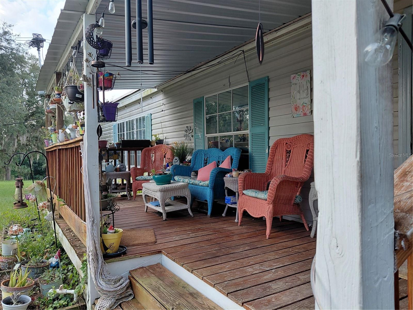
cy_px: 155
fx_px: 298
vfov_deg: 54.9
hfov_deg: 69.4
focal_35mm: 25
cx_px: 206
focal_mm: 4.69
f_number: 1.8
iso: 50
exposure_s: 1/247
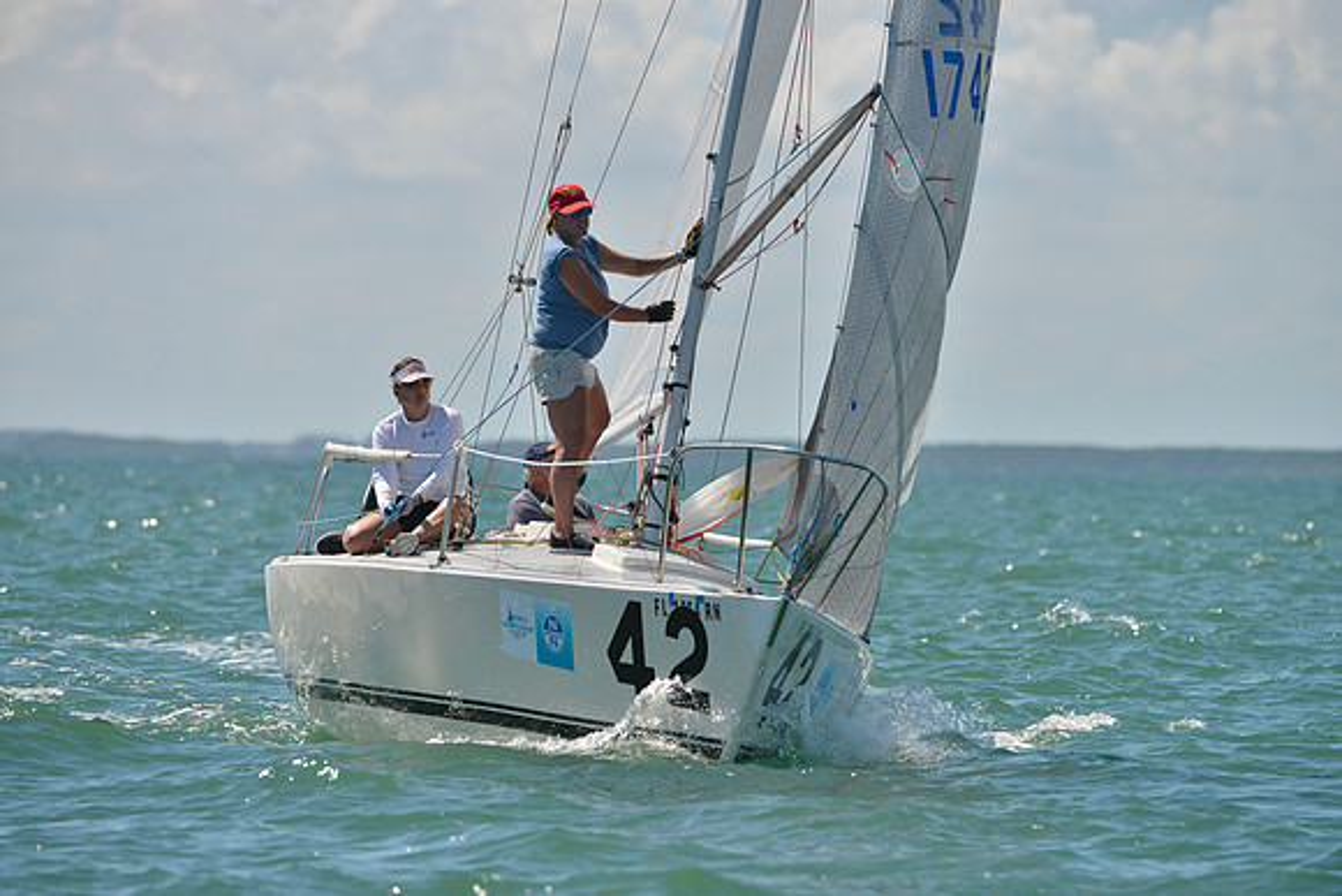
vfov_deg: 4.0
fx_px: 12677
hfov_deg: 6.1
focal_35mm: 340
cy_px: 448
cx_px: 671
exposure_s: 1/1250
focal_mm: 340
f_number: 6.3
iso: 200
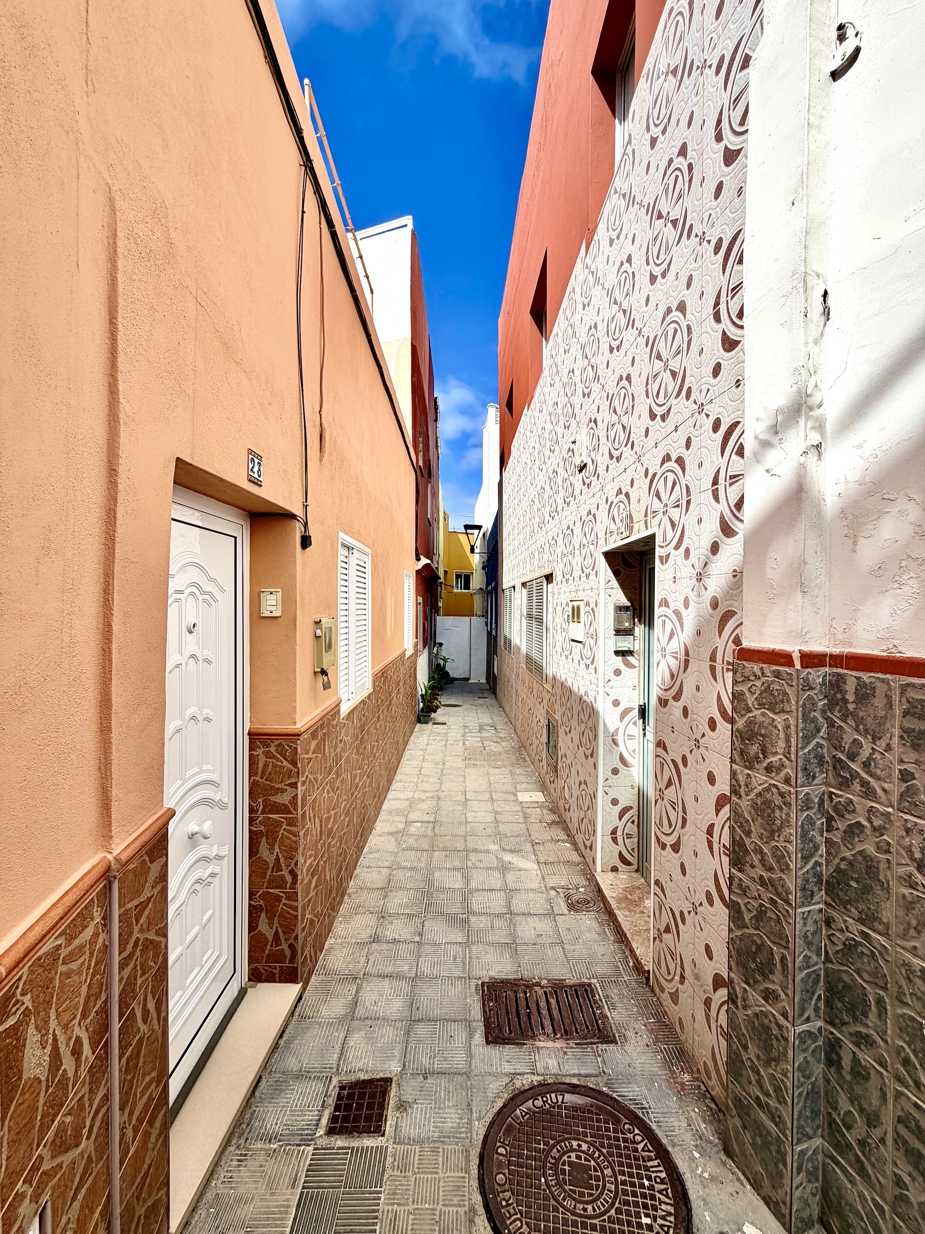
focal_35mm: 14
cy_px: 617
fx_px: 499
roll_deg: -0.3
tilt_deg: -0.6
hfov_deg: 85.7
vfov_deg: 102.1
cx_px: 462
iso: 20
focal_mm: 2.22
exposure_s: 1/901
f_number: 2.2
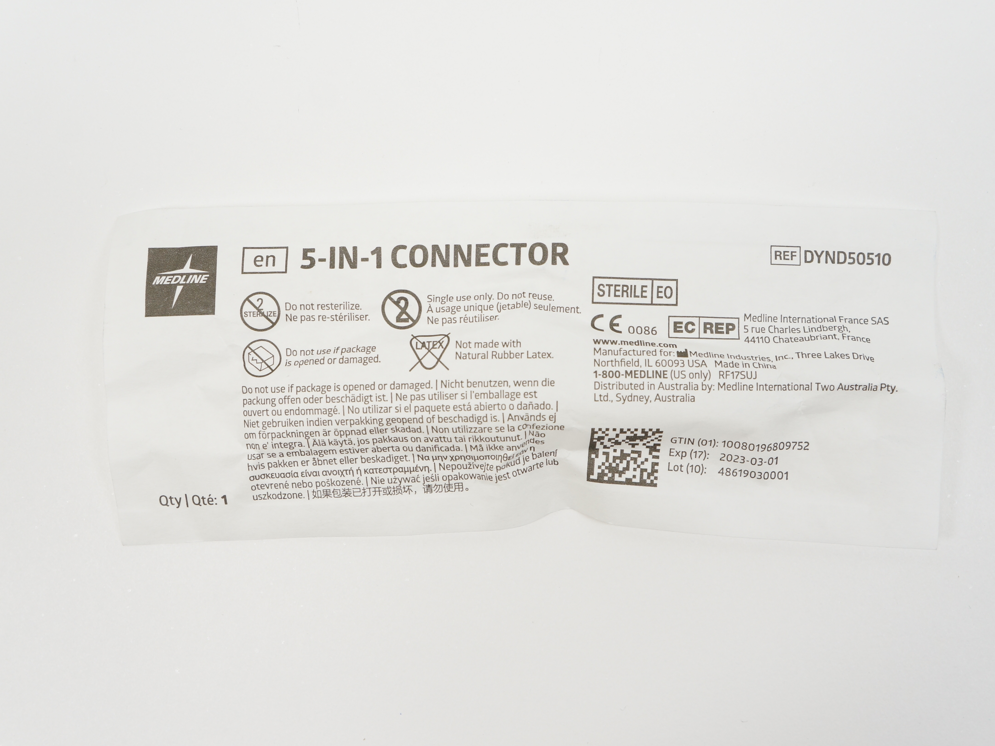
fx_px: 1453
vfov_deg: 28.8
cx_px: 522
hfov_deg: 37.8
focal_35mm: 51
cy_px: 372
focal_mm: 31
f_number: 6.3
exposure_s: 1/60
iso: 400
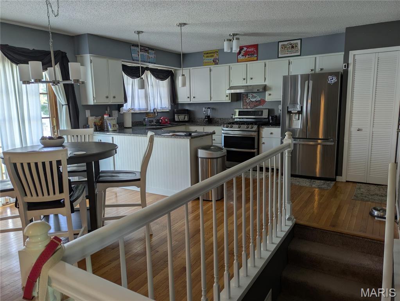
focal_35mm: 25
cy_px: 150
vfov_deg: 54.9
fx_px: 289
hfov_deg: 69.4
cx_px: 200
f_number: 1.89
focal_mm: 5.43
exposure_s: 1/60
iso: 58
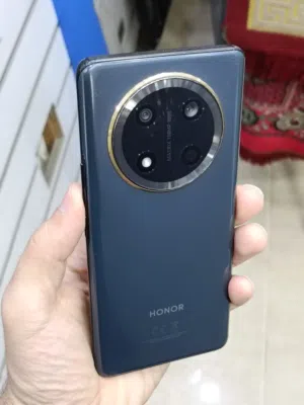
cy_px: 202
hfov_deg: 29.1
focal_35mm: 50
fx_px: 585
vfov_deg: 38.2
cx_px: 152
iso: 400
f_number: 1.7
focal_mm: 4.7
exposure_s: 1/50
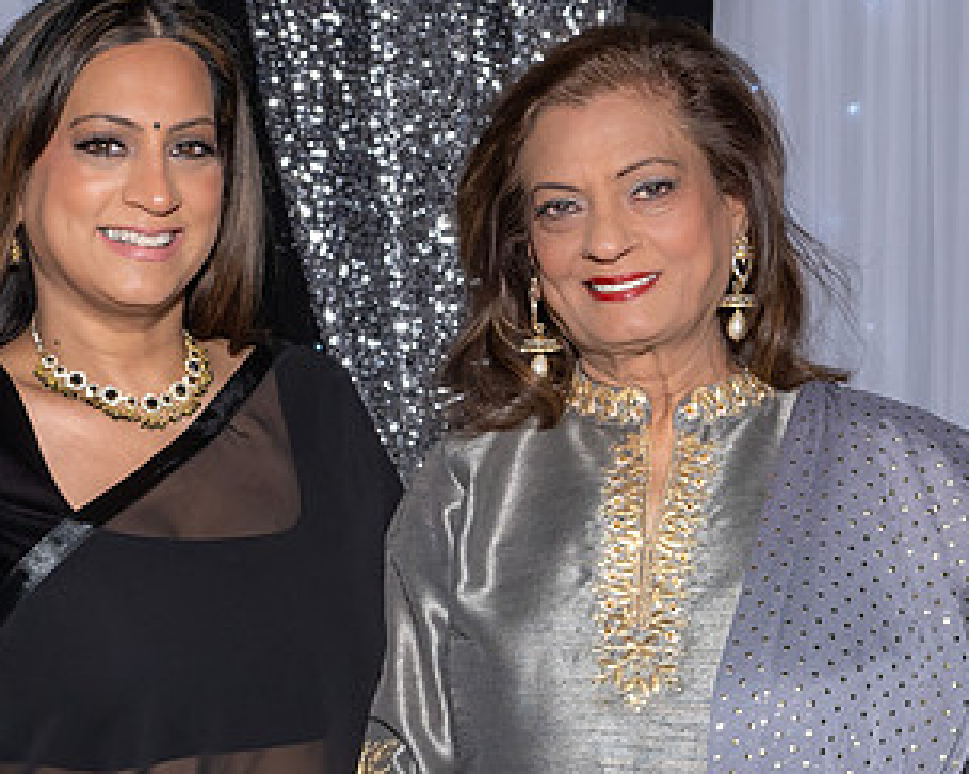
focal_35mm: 92
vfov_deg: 16.7
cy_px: 516
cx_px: 276
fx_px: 2637
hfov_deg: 20.7
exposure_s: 1/250
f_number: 8
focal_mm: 26
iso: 800
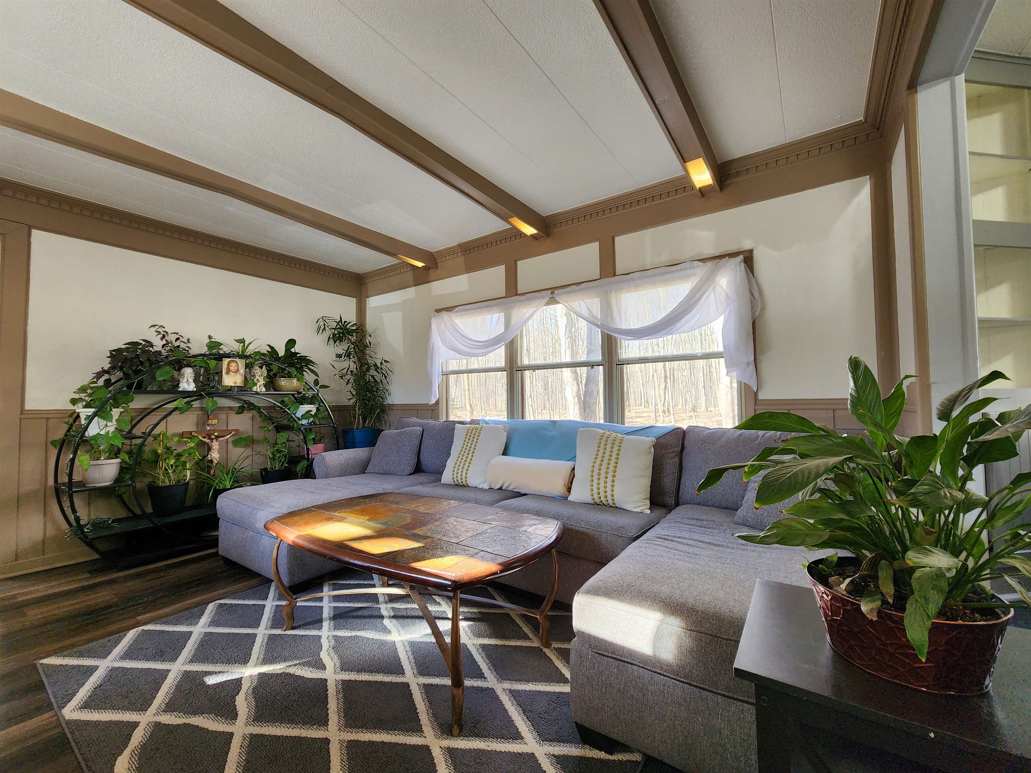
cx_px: 516
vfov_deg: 89.9
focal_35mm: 13
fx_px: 387
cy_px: 386
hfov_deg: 106.2
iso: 160
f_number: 2.2
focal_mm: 2.2
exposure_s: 1/60
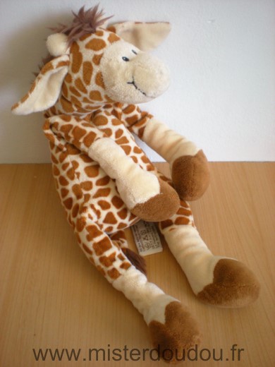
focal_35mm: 38
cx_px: 138
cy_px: 184
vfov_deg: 49.0
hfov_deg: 37.7
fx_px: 403
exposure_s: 1/50.5
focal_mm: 6.3
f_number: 3.1
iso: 200
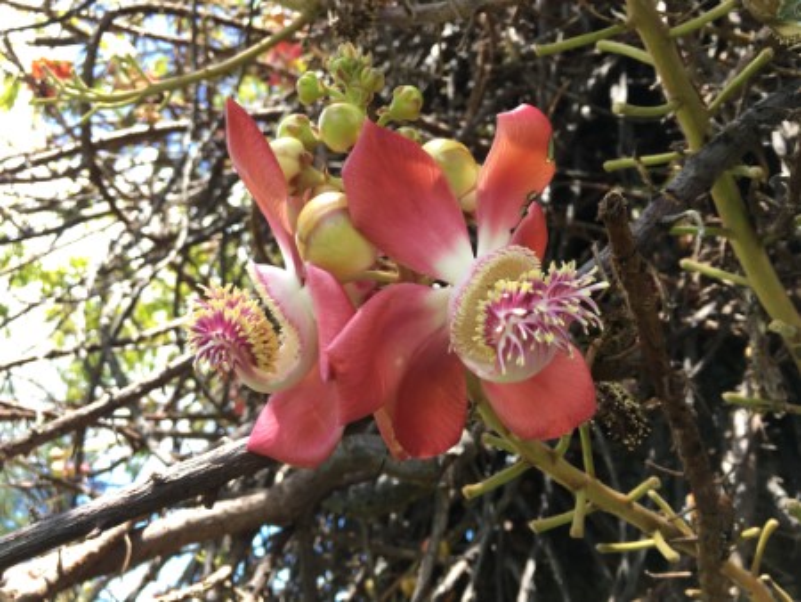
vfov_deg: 48.3
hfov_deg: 61.6
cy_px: 301
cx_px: 400
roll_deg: +1.9
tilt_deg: +25.5
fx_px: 671
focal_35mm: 29
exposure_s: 1/148
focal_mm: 4.15
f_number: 2.2
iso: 25
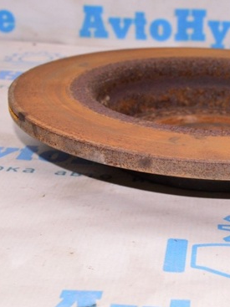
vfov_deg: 26.7
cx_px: 212
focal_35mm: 73
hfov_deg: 19.8
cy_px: 164
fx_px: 646
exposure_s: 1/125
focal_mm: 29
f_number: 8
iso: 1600
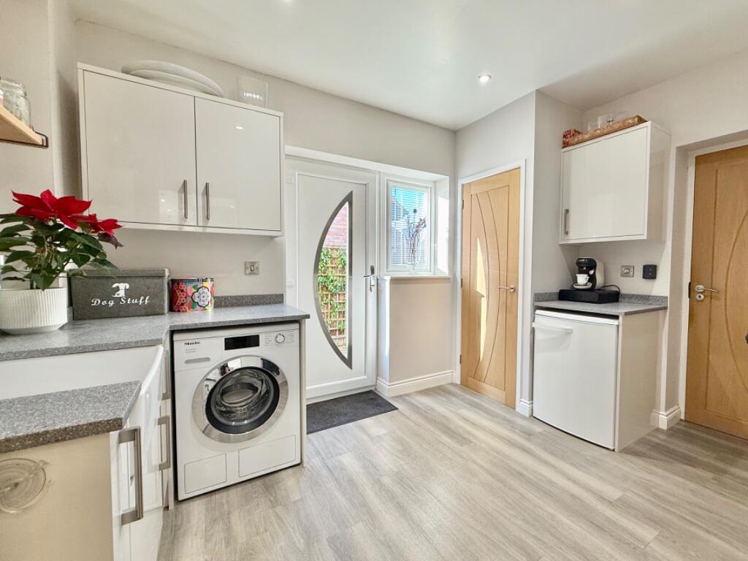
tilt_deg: -1.4
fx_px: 303
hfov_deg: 102.1
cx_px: 374
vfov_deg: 85.7
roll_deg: +0.4
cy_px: 280
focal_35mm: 14
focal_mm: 2.22
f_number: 2.2
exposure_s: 1/100
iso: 100
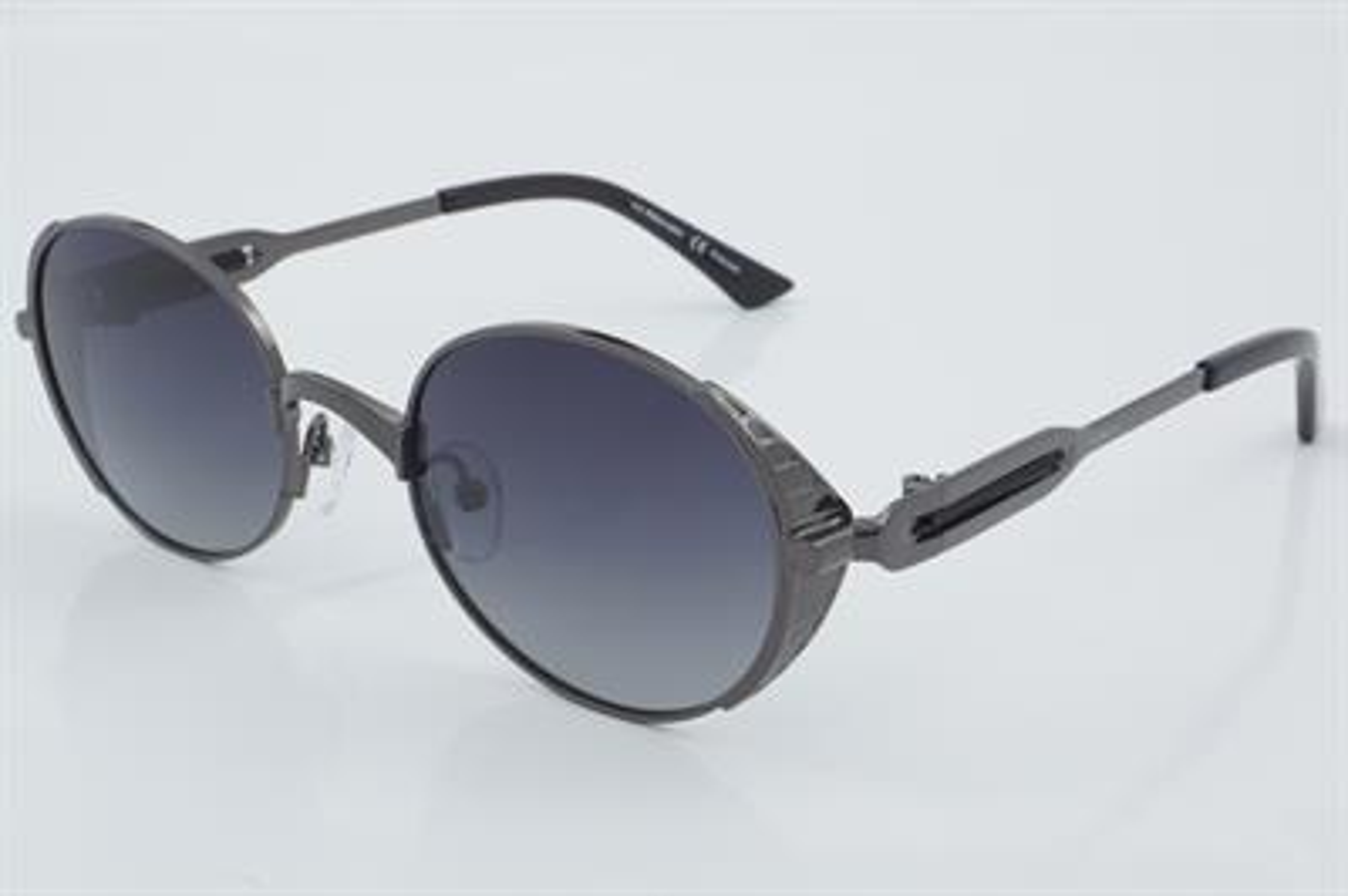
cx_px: 674
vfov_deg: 18.2
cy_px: 448
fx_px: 2806
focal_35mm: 75
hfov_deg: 27.0
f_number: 32
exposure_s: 1/4
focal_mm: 50
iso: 100
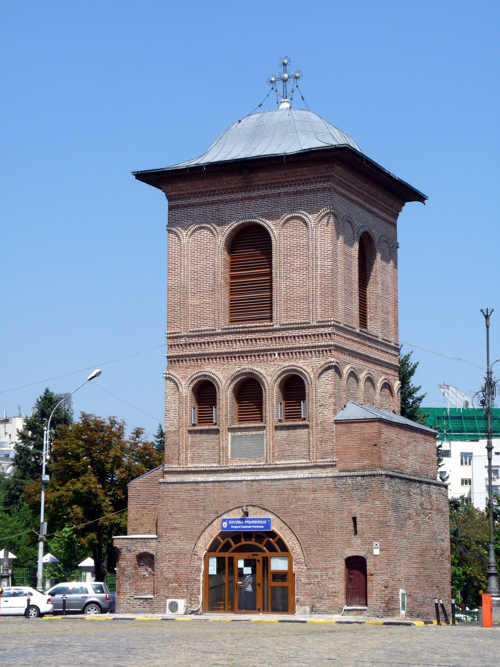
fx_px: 1444
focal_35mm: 75
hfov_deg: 19.6
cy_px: 334
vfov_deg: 26.0
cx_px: 250
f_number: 6.3
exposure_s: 1/400
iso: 100
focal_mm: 13.3
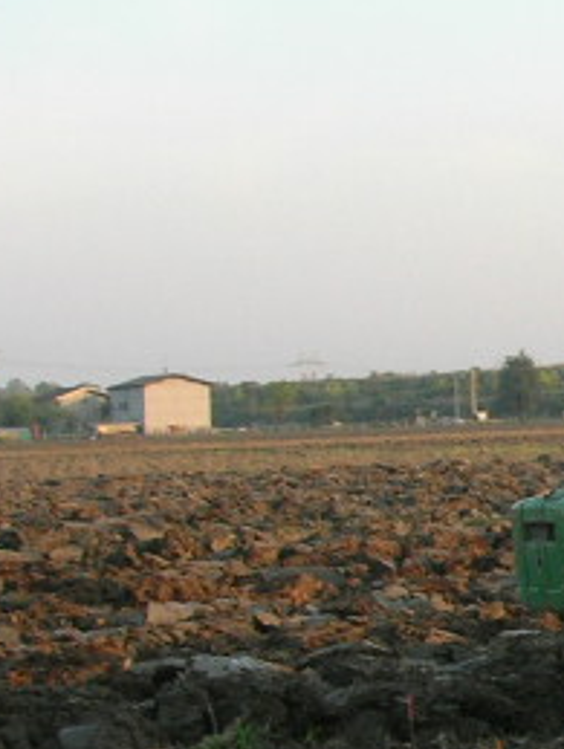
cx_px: 1348
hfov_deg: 9.0
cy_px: 486
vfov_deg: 13.1
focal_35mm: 150
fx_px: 3251
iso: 80
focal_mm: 7.8
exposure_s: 1/132
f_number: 4.8
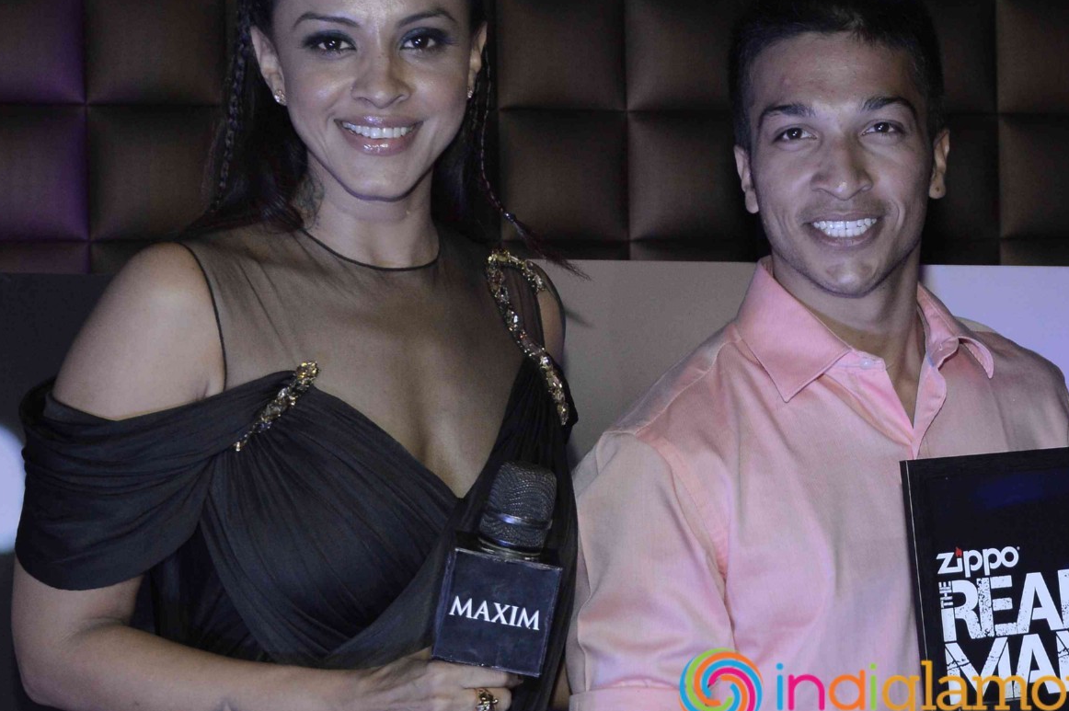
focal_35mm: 118
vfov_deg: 11.6
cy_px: 416
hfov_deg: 17.2
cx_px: 903
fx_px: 3501
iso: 800
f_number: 6.3
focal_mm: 38
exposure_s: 1/160
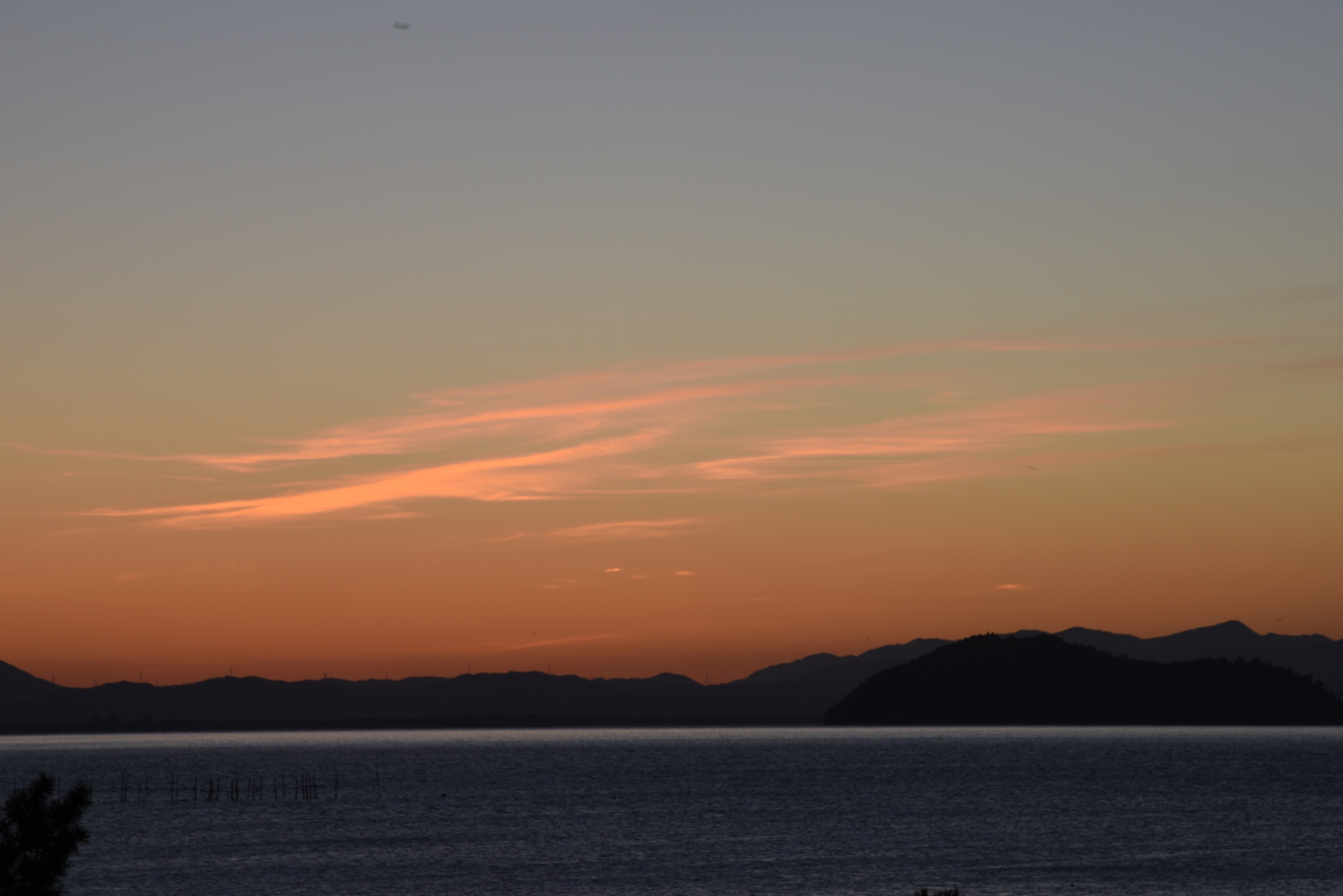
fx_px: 5970
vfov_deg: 8.6
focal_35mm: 160
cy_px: 450
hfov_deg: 12.8
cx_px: 622
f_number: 14
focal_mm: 120
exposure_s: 1/10
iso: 100
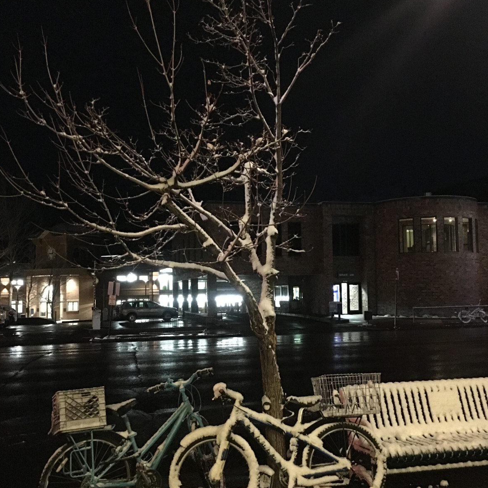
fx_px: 558
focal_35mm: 35
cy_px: 262
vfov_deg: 47.2
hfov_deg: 47.2
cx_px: 246
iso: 320
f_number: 2.2
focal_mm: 4.15
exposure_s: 1/4
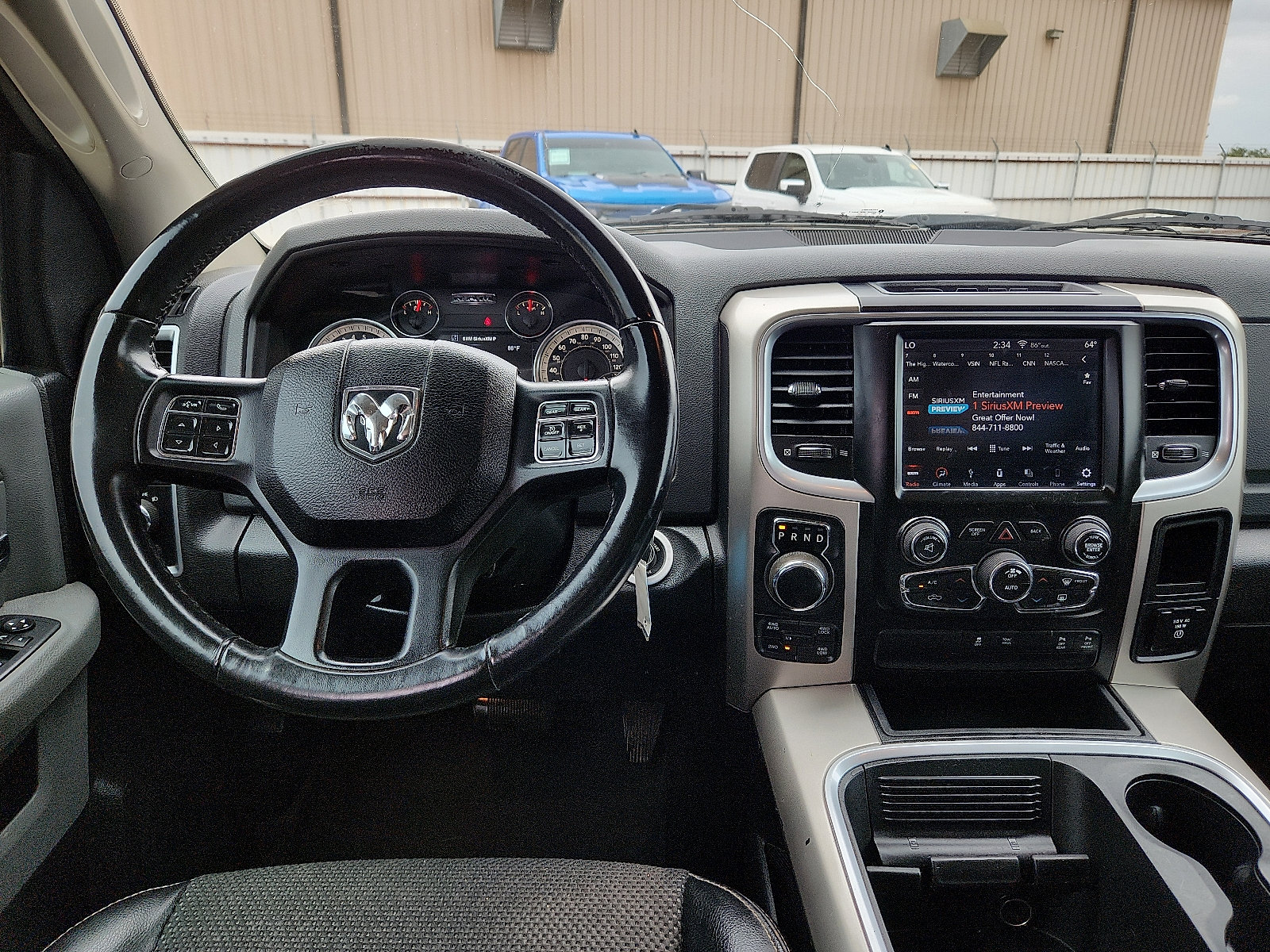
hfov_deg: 73.9
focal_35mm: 23
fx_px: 844
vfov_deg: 58.9
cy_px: 476
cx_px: 635
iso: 50
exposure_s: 1/167
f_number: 1.8
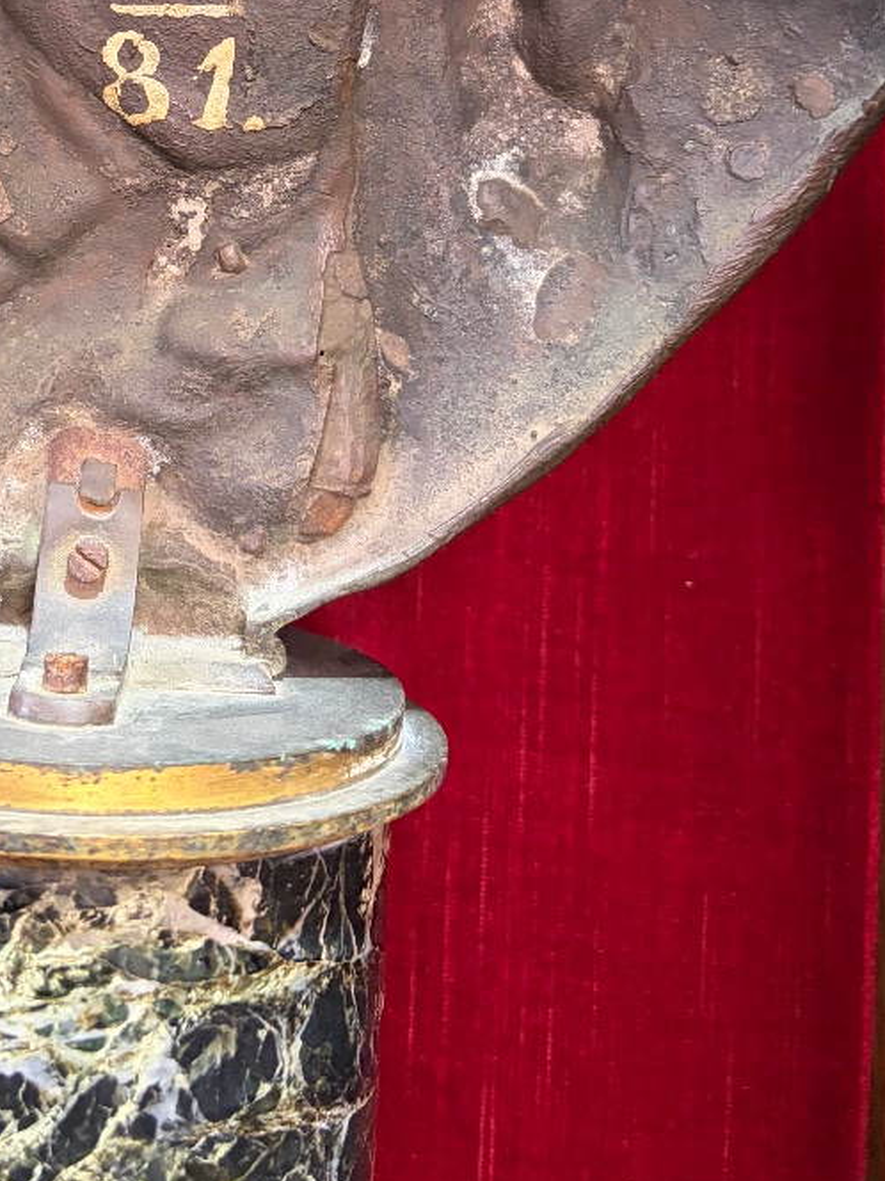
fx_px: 1602
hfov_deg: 29.9
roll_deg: -4.0
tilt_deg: +2.8
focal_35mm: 47
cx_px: 128
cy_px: 137
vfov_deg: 37.9
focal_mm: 5.96
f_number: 1.6
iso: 400
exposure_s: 1/50
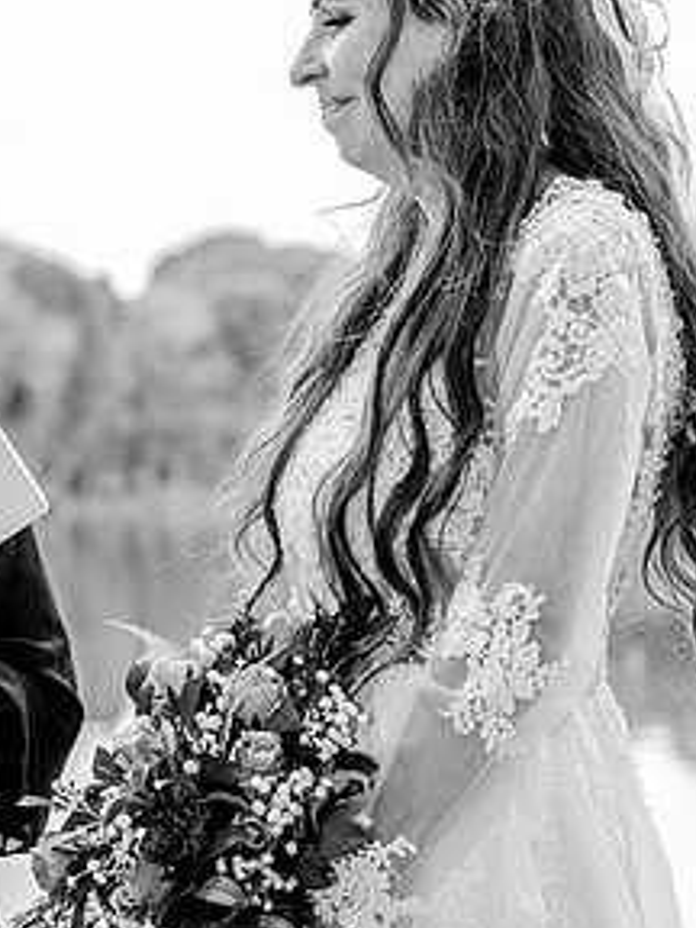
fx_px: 3941
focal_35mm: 147
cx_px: 303
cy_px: 483
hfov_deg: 10.1
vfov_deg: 13.4
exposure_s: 1/200
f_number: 5
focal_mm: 98
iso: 500
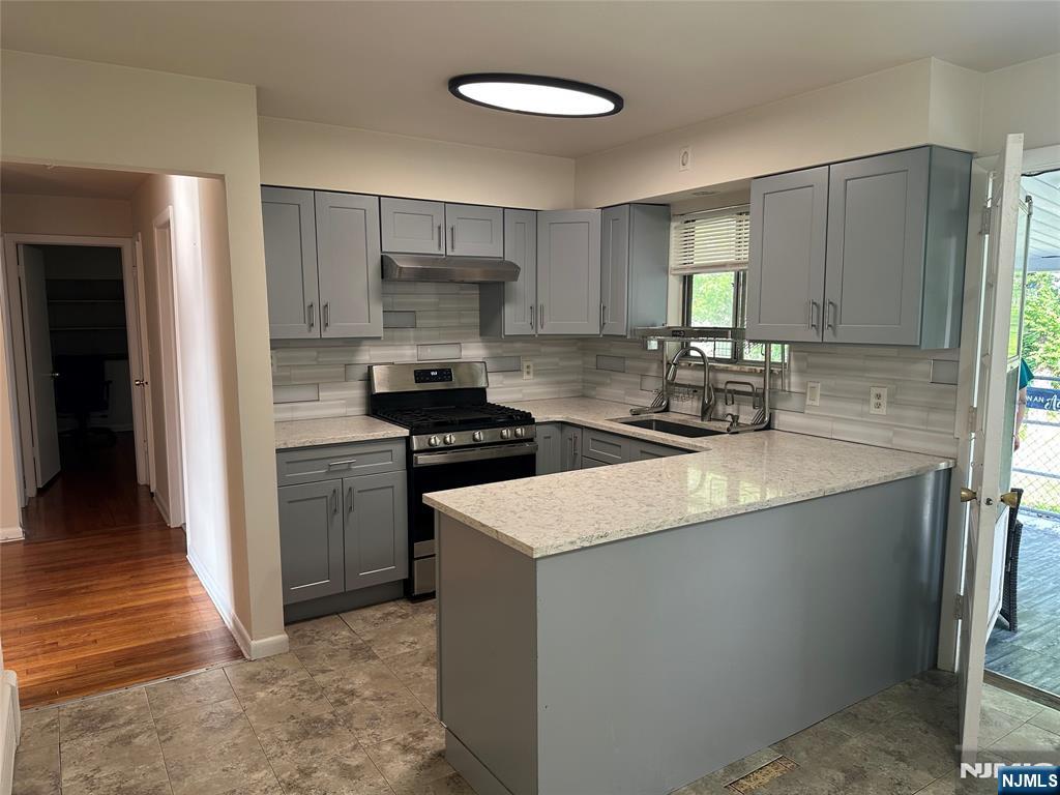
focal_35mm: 24
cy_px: 398
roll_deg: +1.5
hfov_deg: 71.6
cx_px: 530
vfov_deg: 56.8
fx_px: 735
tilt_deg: -7.1
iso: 125
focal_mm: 6.86
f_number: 1.78
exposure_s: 1/120
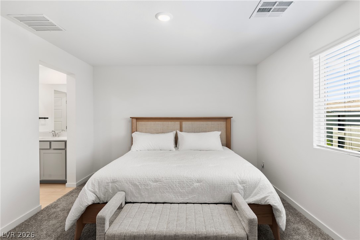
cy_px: 120
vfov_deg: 64.6
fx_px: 190
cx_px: 180
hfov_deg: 86.9
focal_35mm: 19
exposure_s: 1/25
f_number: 8
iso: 400
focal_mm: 19
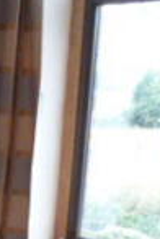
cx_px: -187
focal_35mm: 103
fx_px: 687
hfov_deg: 11.6
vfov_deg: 19.1
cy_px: 258
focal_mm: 4.5
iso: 800
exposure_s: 1/200
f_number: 2.8
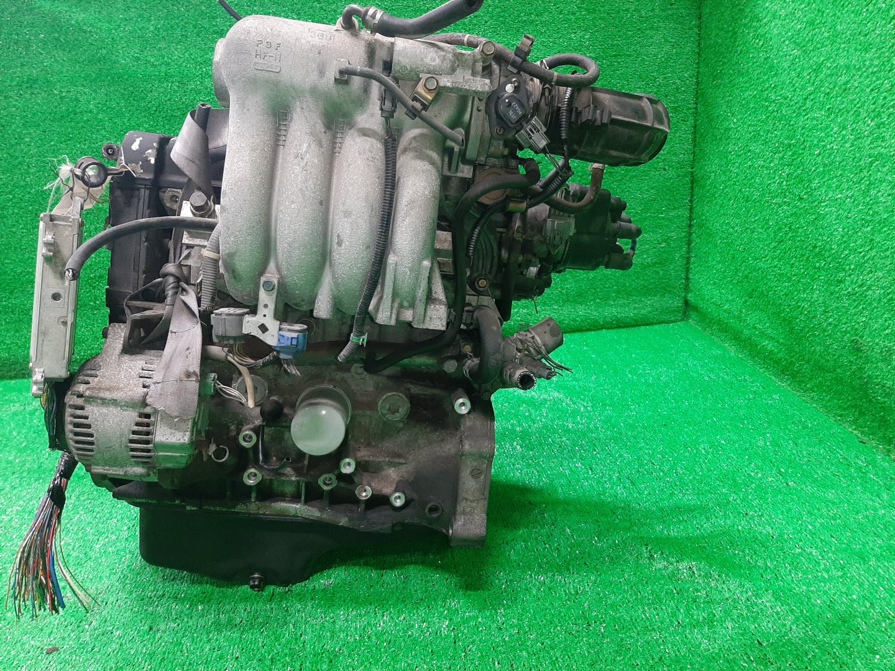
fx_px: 672
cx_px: 448
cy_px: 336
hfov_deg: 67.3
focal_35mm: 26
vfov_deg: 53.1
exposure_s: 1/50
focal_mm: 3.93
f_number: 1.7
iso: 212
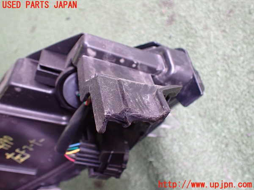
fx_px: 220
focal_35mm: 30
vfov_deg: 46.8
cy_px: 95
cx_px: 127
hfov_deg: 60.0
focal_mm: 5.4
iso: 800
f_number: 2.3
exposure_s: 1/100
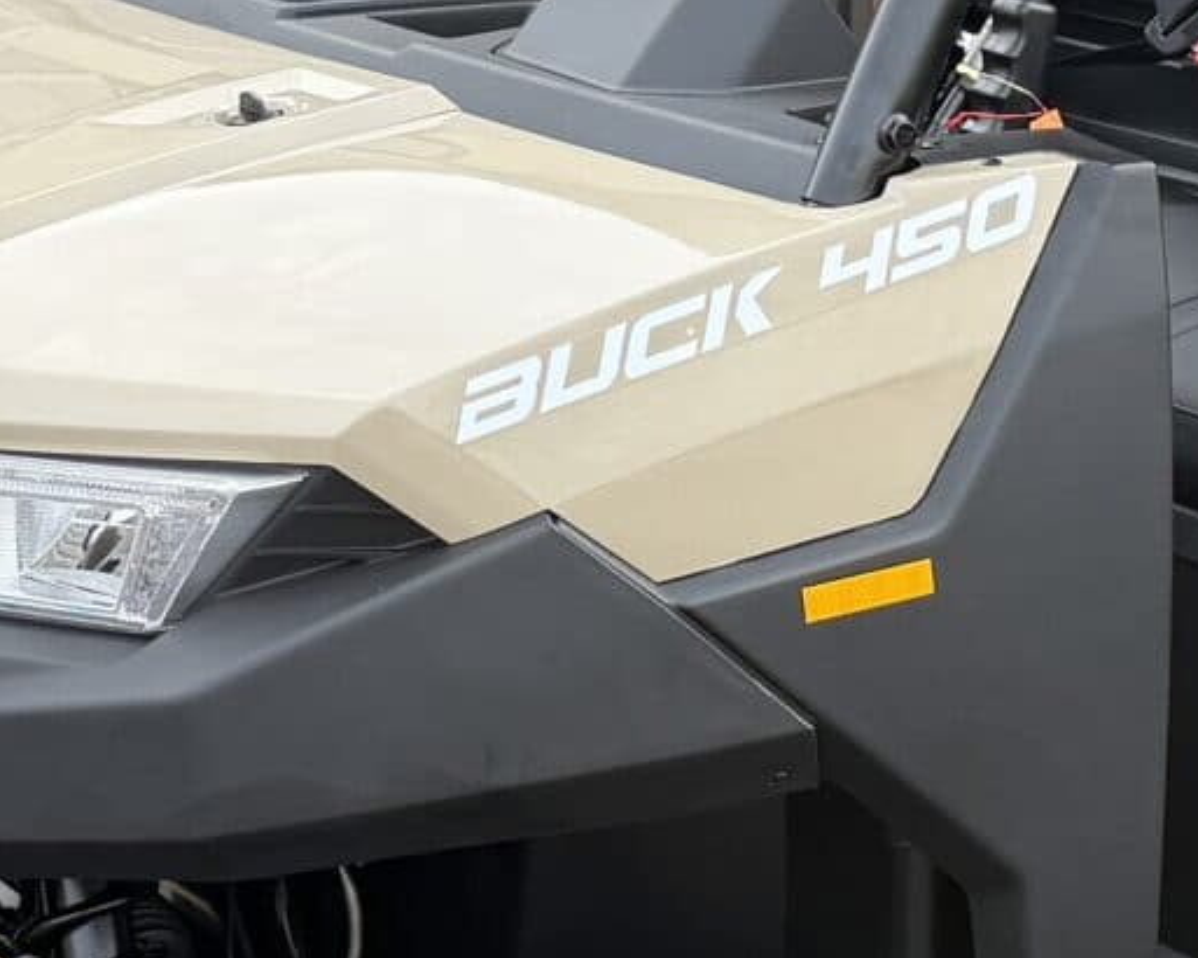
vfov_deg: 13.2
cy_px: 444
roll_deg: -0.3
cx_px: 929
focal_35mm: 117
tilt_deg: -12.6
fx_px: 4147
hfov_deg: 16.3
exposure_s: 1/517
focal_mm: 6.76
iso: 80
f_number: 1.78
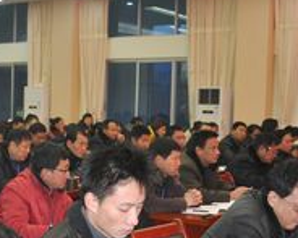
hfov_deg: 22.6
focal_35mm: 80
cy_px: 144
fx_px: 708
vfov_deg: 19.1
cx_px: -21
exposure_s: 1/60
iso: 800
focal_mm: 21
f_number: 3.8
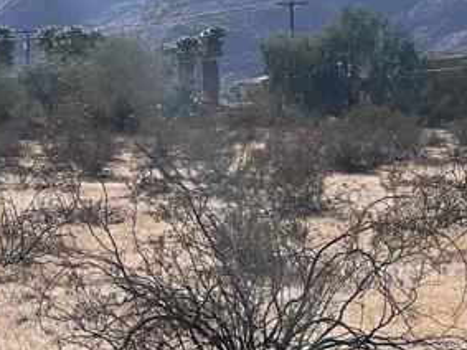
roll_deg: +0.1
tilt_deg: -1.1
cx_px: 5
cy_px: 249
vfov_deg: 5.3
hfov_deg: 7.1
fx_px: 3762
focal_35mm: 279
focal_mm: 9
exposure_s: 1/1033
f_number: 2.8
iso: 32
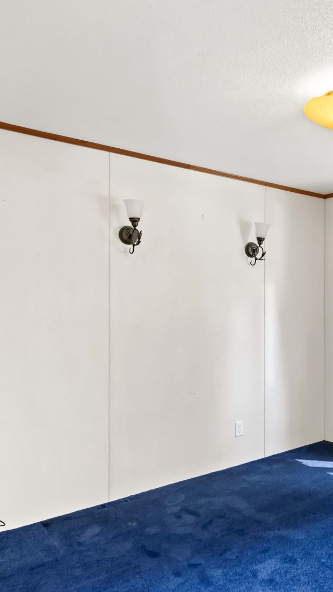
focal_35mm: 29
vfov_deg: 66.1
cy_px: 299
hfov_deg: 36.1
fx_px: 455
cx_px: 335
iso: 200
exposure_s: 1.3
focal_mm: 18
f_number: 8
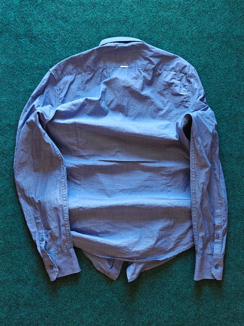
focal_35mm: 23
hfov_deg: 58.9
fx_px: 216
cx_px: 122
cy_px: 163
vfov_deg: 73.9
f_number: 1.6
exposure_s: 1/100
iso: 320
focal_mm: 6.06
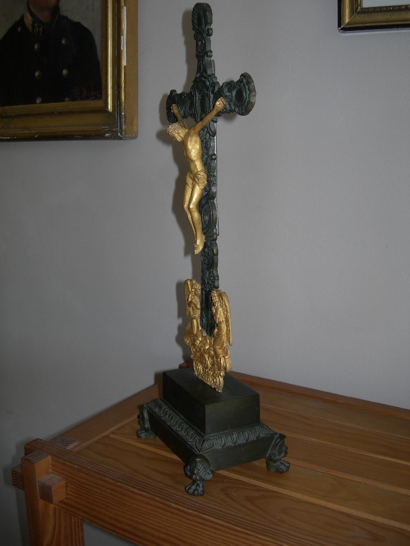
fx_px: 600
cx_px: 205
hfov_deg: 37.7
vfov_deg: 49.0
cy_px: 273
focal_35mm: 38
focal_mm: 7.8
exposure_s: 1/60.1
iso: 50
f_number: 2.8
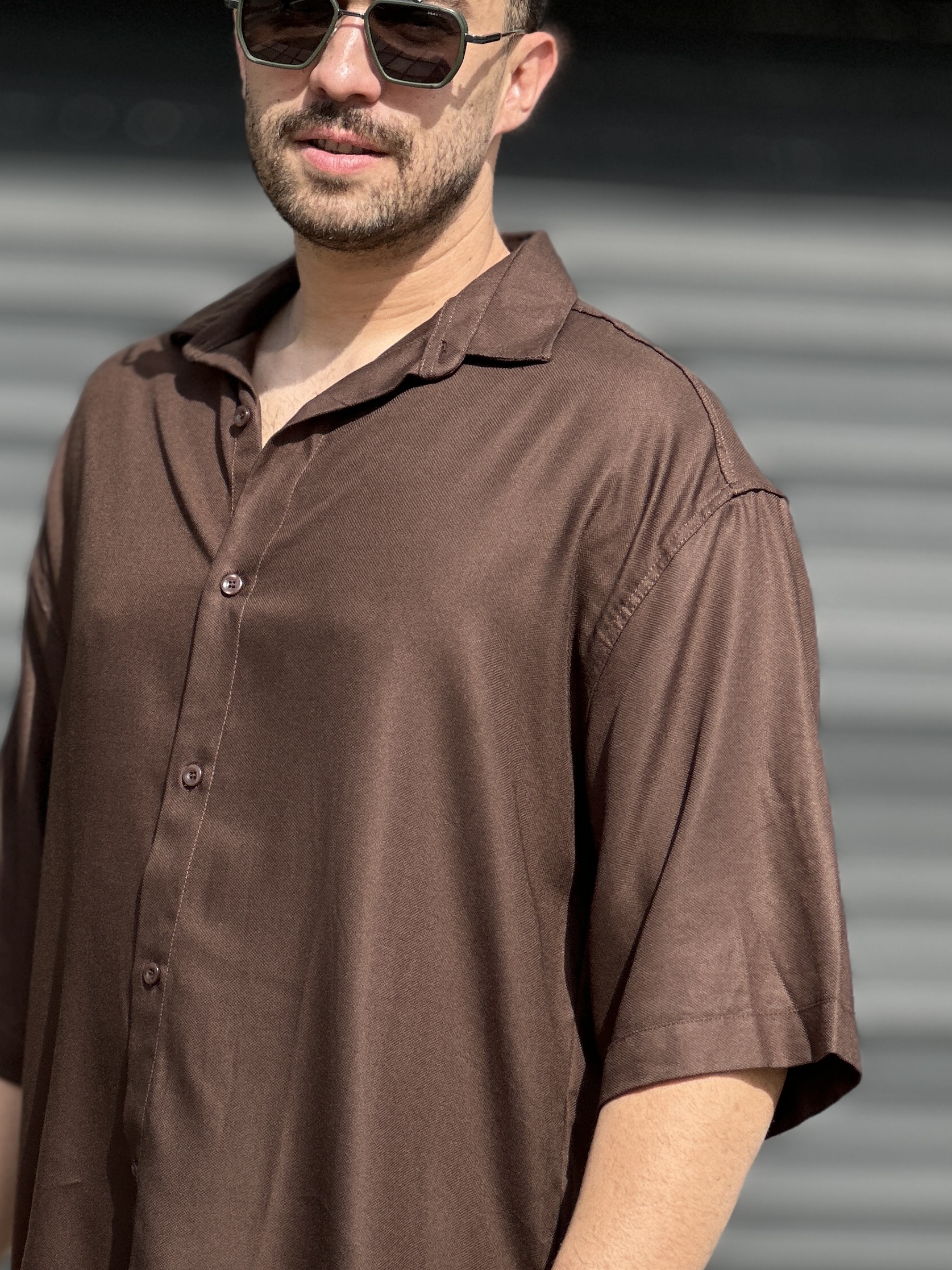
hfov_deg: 10.7
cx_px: 298
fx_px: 5098
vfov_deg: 14.2
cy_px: 781
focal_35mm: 139
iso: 32
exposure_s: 1/392
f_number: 2.8
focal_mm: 9
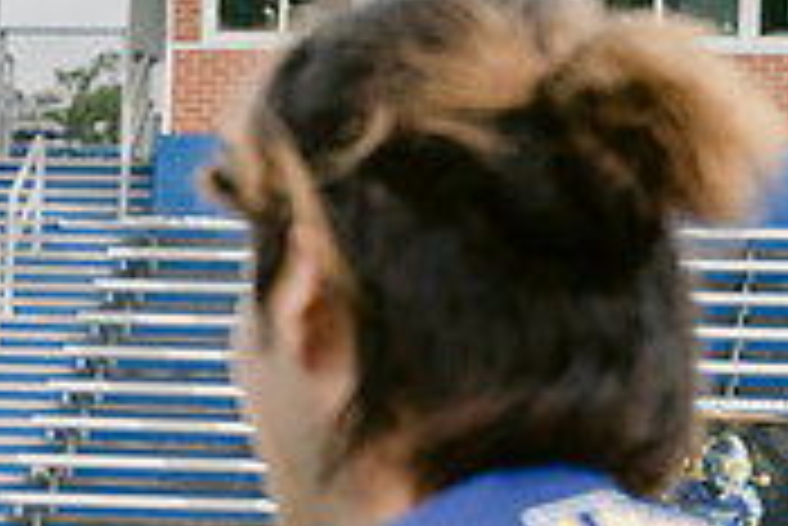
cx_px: -378
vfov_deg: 5.9
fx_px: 5082
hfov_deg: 8.7
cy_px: 785
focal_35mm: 232
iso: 400
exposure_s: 1/500
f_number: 5.6
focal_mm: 70
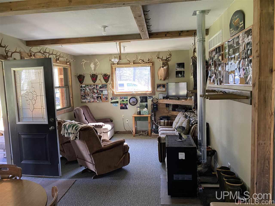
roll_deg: +2.7
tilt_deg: -8.2
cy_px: 103
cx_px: 138
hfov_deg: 67.3
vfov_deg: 53.1
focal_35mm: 26
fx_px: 207
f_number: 1.8
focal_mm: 4.25
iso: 200
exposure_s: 1/60
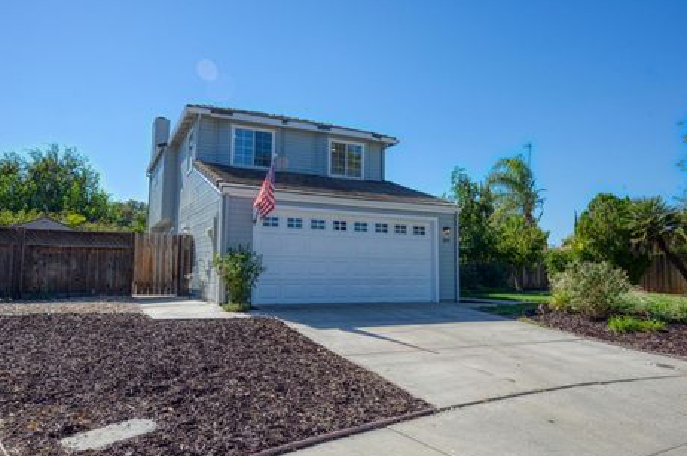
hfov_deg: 69.4
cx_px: 338
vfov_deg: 49.4
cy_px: 237
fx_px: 496
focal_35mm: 26
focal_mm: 24
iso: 400
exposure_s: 1/400
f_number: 10
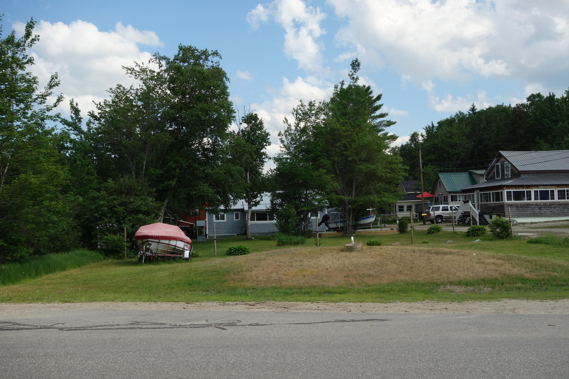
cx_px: 284
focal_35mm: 39
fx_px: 616
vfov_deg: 34.2
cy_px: 190
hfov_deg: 49.6
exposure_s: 1/400
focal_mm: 14.57
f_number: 5.6
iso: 125
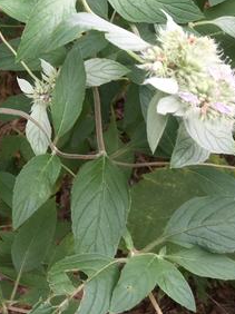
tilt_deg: -40.4
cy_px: 29
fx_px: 653
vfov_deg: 26.1
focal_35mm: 72
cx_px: -44
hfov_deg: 19.3
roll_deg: -3.5
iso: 32
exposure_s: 1/120
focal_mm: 4.15
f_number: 2.2
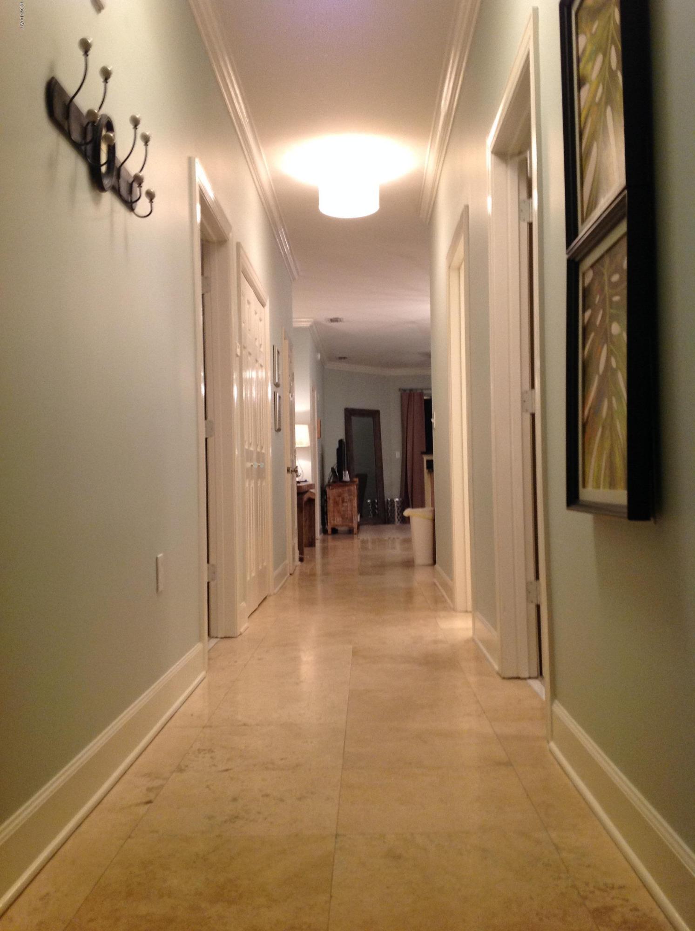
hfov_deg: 40.6
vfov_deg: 52.7
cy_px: 466
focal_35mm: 35
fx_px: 940
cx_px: 348
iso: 125
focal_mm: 4.28
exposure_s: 1/15
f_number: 2.4
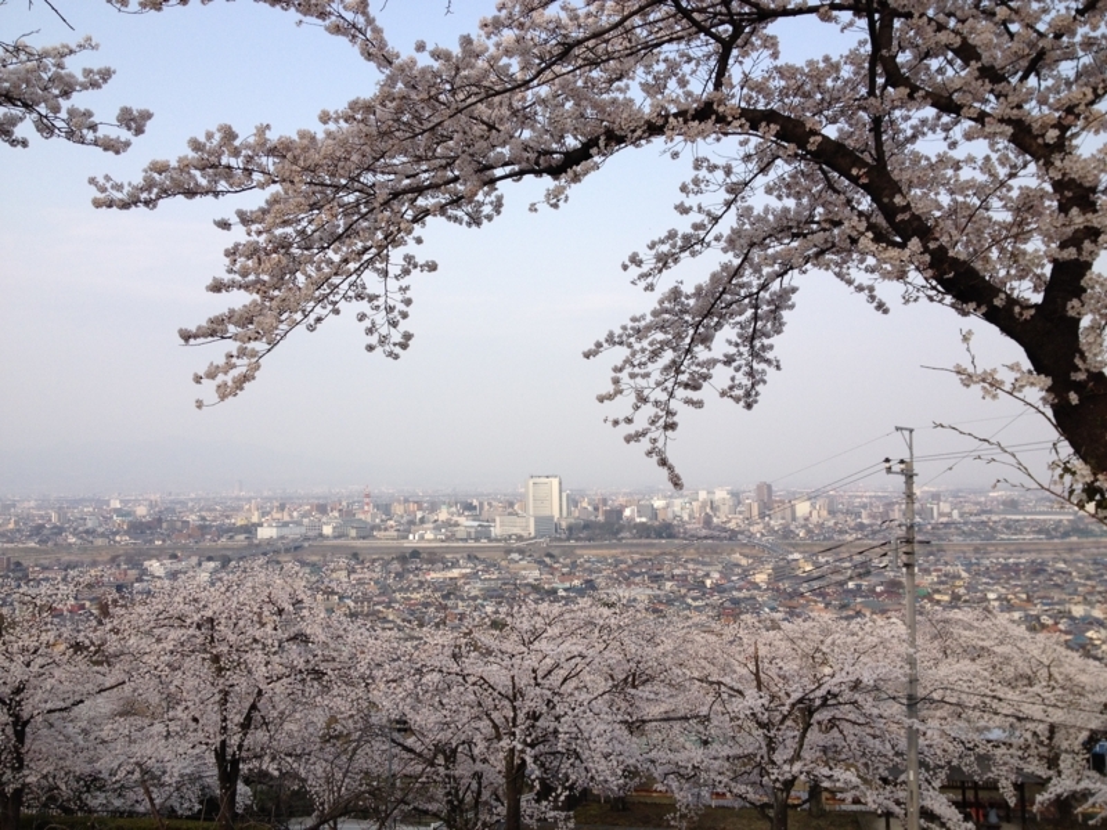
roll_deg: +1.7
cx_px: 554
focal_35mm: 35
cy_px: 415
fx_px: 1119
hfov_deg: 52.6
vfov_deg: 40.7
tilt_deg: +3.2
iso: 50
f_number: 2.4
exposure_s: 1/890
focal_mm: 4.28
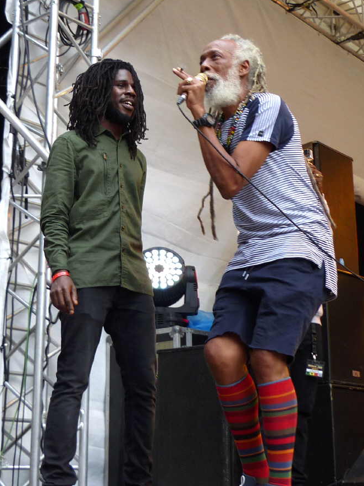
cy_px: 268
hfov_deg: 41.8
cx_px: 185
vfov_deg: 53.8
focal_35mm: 34
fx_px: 476
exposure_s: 1/60
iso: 125
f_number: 2.8
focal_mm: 5.5
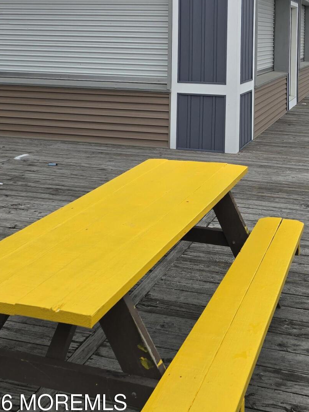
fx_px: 512
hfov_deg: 32.9
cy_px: 53
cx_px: 236
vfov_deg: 41.0
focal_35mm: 43
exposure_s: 1/531
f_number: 1.7
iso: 12
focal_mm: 6.3
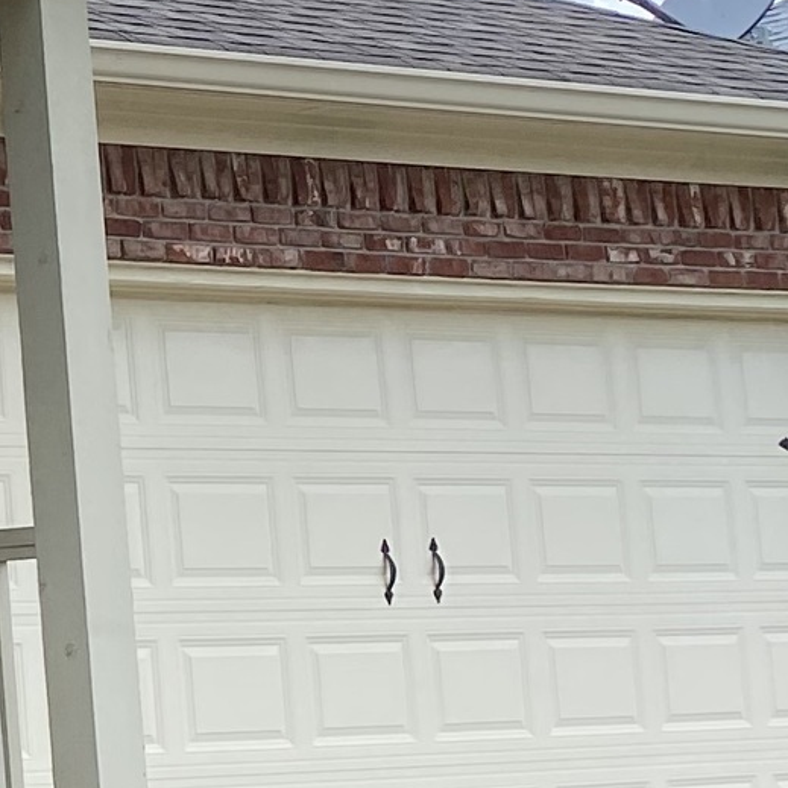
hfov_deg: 10.8
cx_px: -1130
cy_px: 272
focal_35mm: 136
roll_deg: +1.7
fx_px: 3503
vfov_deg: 12.8
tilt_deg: +5.3
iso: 32
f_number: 1.8
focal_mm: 4.25
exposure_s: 1/877
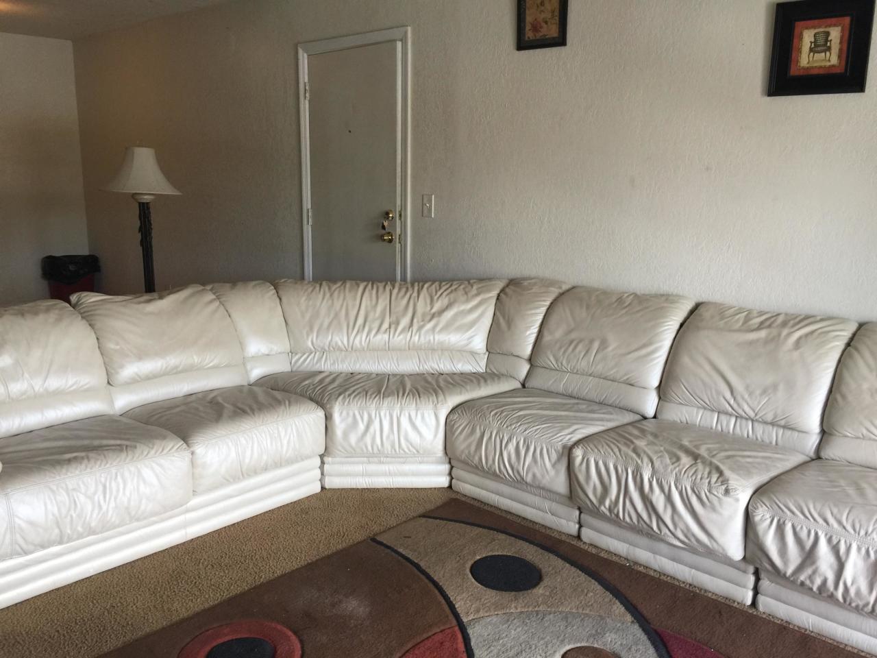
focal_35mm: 29
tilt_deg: -11.7
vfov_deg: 48.2
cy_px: 329
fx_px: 735
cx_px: 438
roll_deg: -1.0
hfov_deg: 61.7
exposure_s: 1/30
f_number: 2.2
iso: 40
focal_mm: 4.15
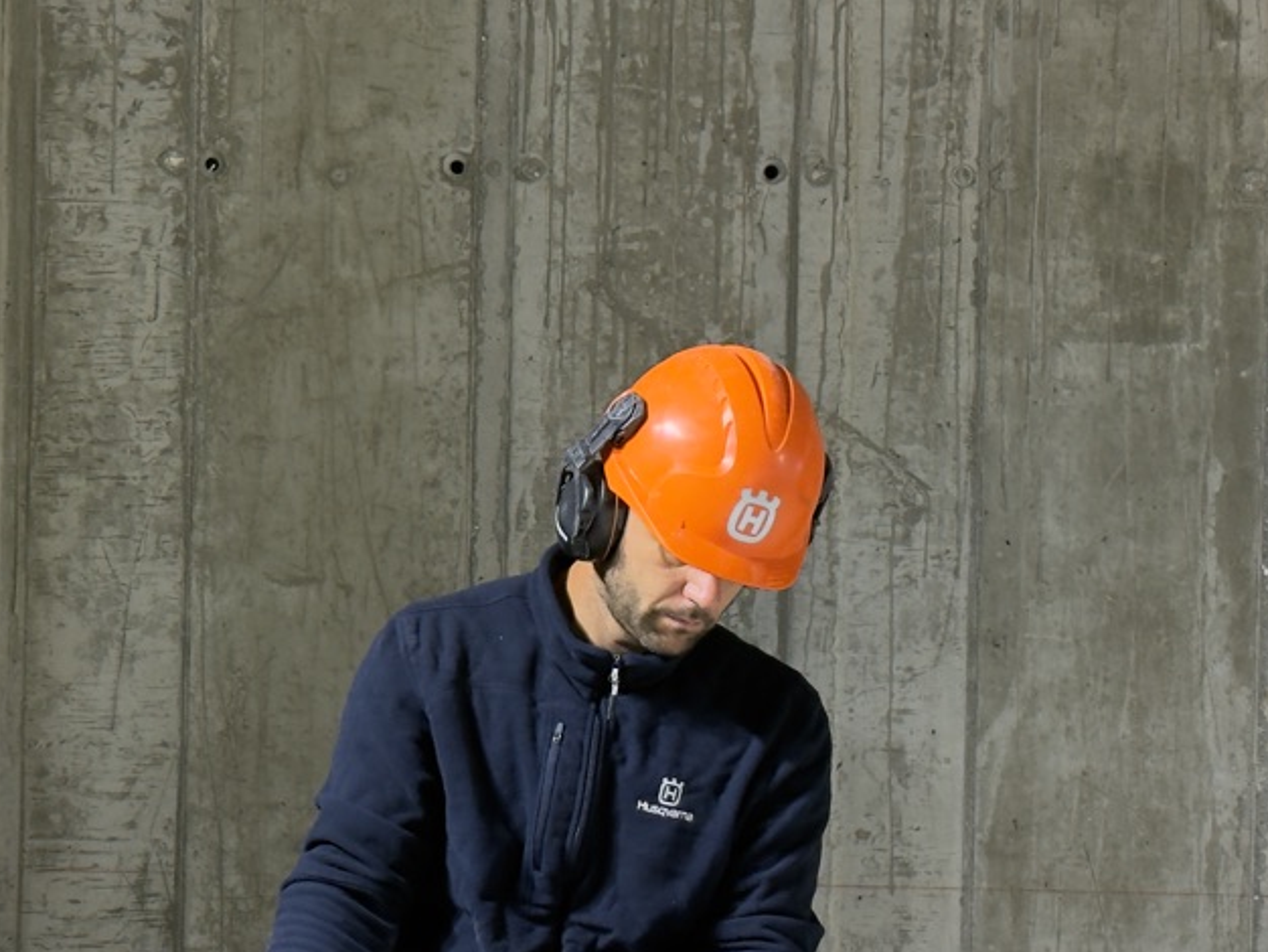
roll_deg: -1.5
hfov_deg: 21.2
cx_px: 373
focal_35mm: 92
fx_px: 3371
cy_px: 583
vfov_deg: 16.1
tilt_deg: -0.6
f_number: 1.78
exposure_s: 1/119
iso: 160
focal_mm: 6.76
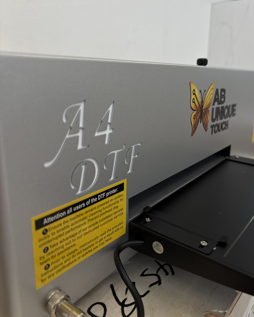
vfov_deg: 62.1
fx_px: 263
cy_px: 142
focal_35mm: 28
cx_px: 131
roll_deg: -0.3
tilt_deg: -13.6
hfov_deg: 51.5
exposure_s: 1/90
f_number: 1.6
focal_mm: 5.96
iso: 125
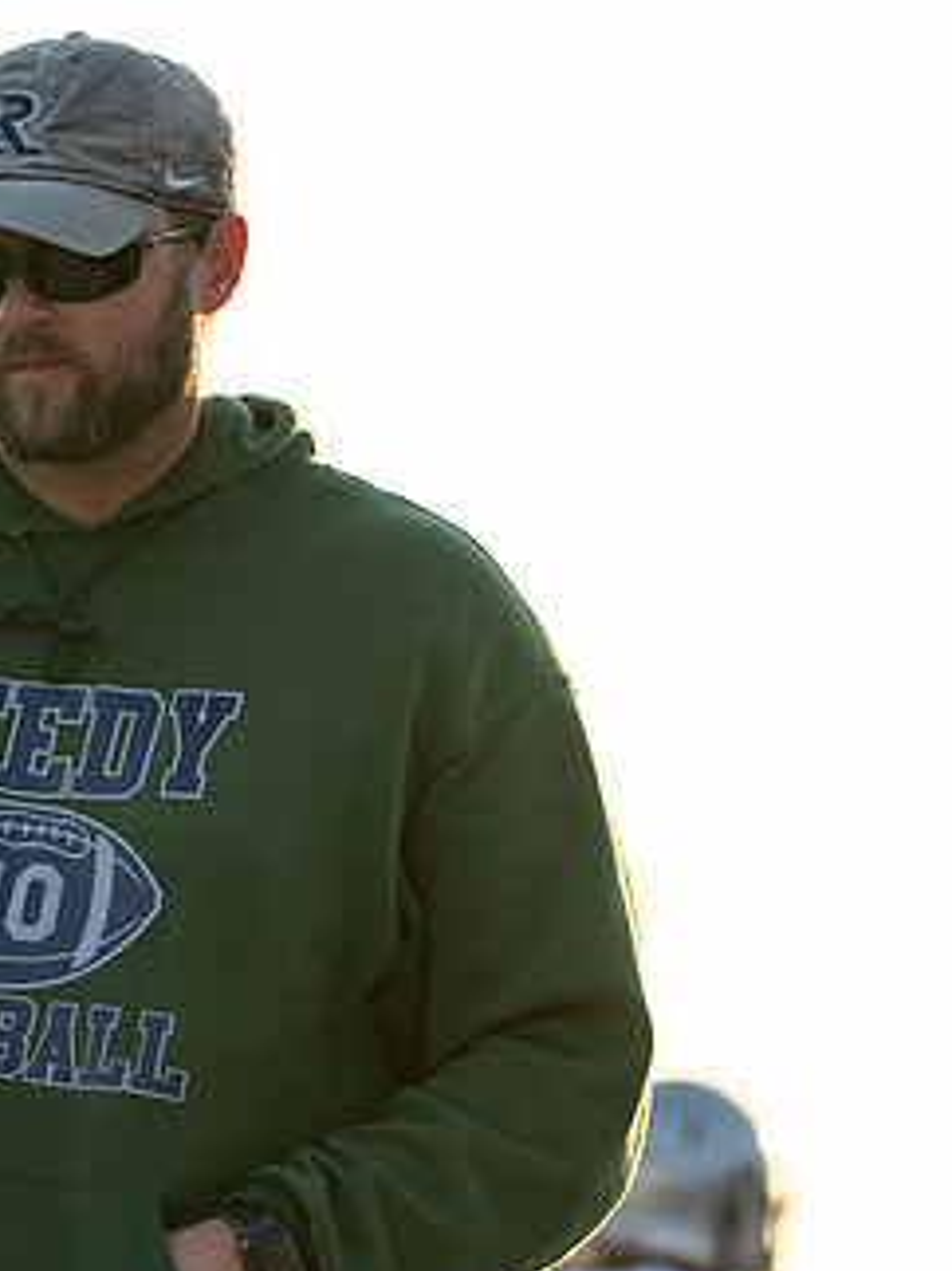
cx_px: 193
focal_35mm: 411
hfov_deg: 3.6
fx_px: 15081
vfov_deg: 4.8
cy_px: 632
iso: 800
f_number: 5.6
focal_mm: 238
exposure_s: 1/1250
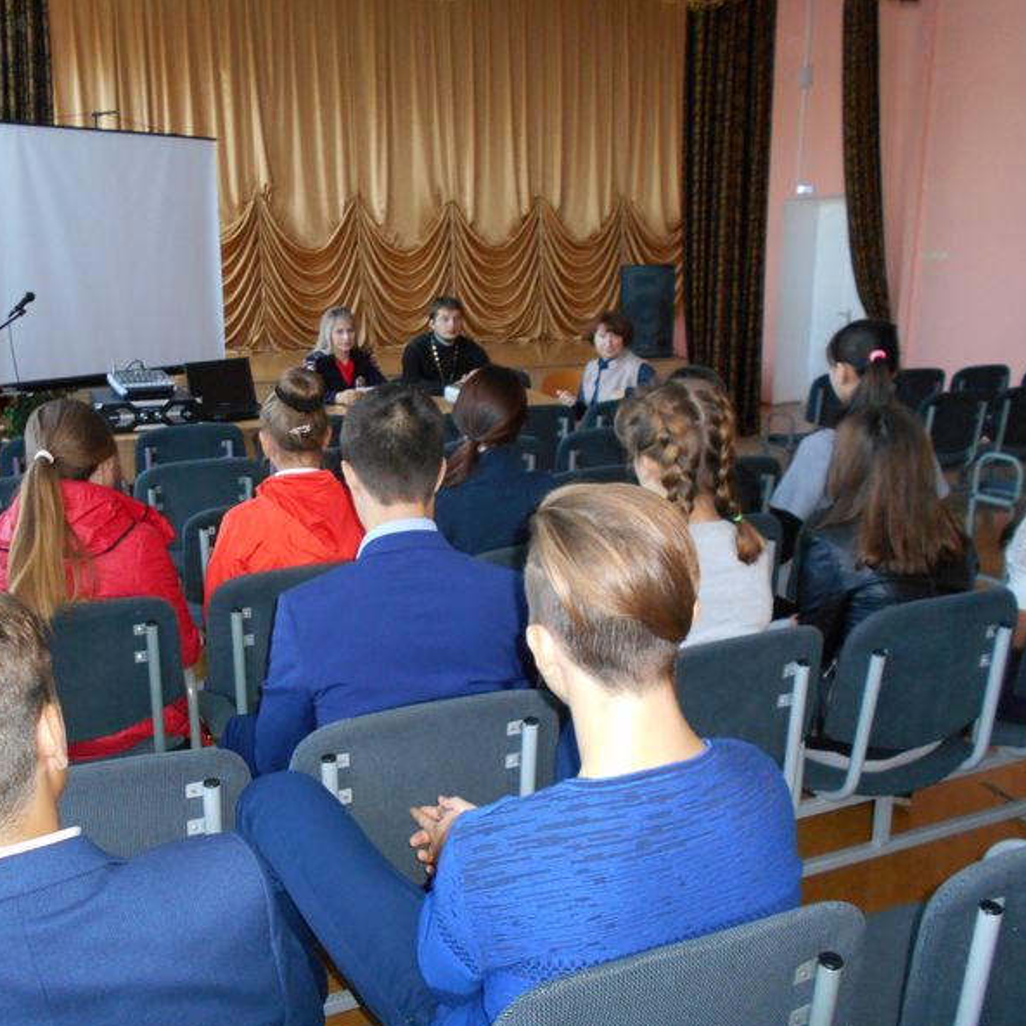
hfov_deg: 52.3
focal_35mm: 31
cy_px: 517
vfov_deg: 52.5
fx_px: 1040
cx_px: 438
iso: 400
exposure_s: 1/25
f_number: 3.2
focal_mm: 4.6
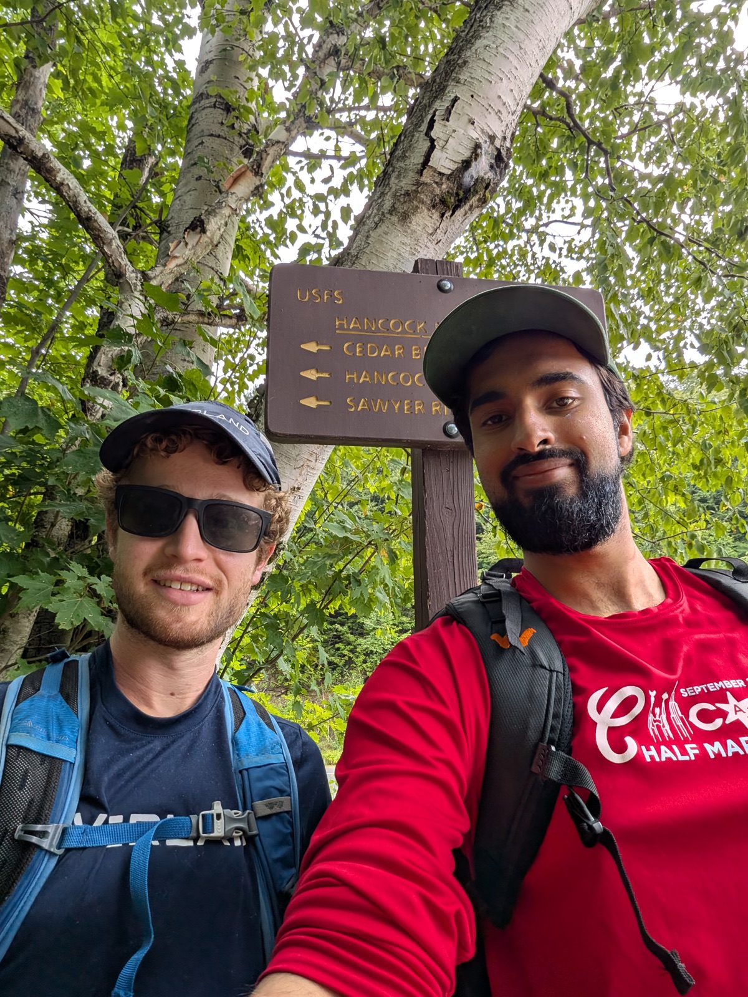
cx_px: 374
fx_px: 605
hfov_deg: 63.4
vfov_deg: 79.0
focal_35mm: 21
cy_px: 498
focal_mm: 2.74
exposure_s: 1/328
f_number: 2.2
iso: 43
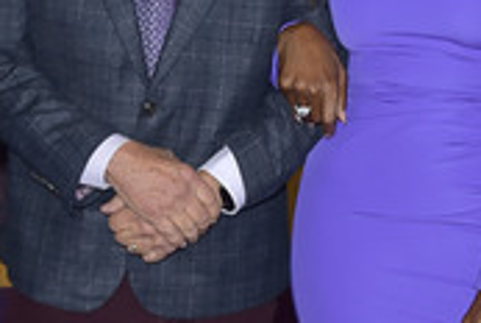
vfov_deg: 12.5
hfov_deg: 18.4
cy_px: -8
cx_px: 423
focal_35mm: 109
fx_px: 1459
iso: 320
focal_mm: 42
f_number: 6.3
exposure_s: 1/250
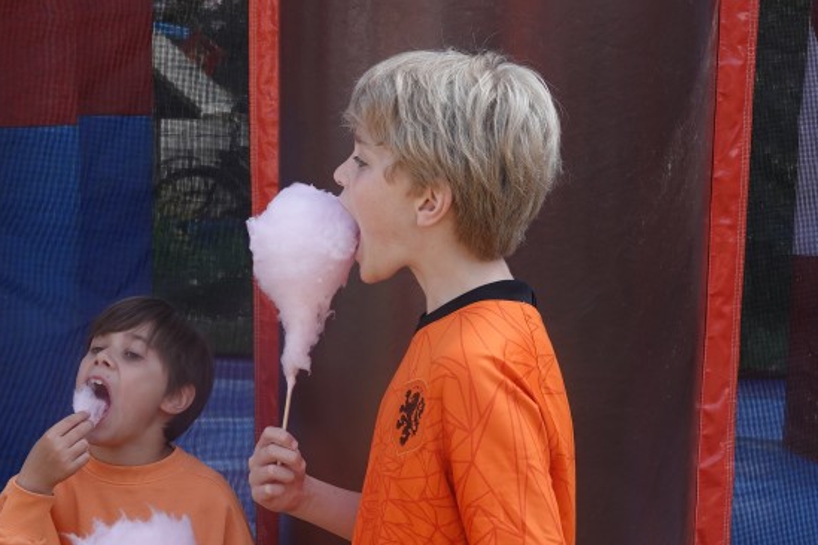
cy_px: 421
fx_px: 1863
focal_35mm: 82
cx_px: 270
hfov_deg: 24.6
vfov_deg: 16.6
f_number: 3.5
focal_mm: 18.21
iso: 100
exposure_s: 1/250
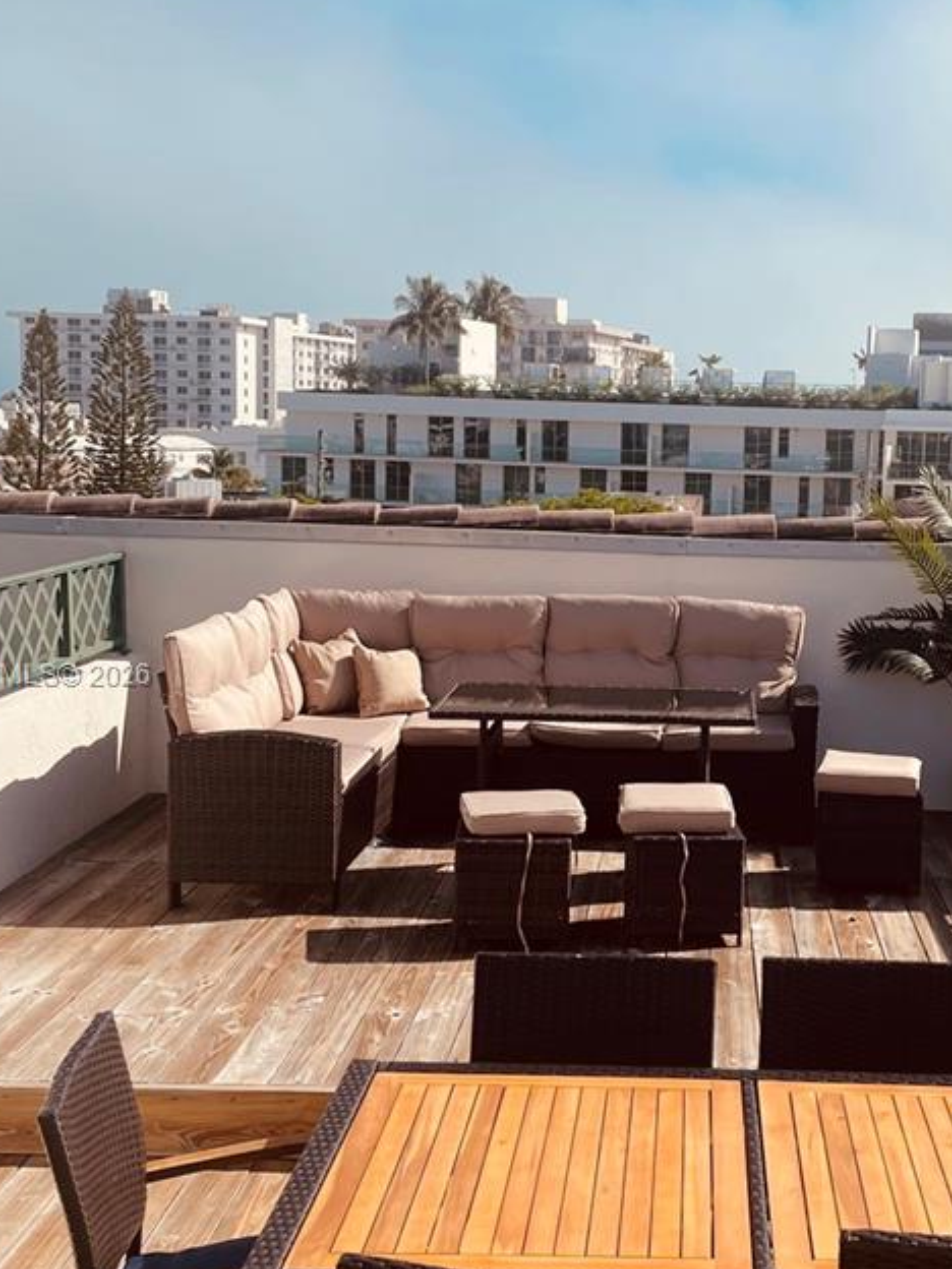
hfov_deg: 28.8
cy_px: 677
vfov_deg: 38.2
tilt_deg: -5.5
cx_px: 690
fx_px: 1833
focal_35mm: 50
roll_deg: -1.3
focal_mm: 4.2
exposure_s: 1/6135
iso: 32
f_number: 1.6
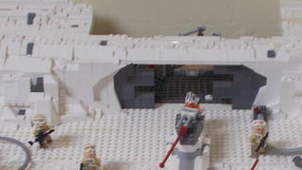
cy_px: 204
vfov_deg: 11.3
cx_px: 191
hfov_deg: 20.3
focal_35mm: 105
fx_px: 841
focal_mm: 6
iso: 80
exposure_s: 1/25
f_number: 3.6
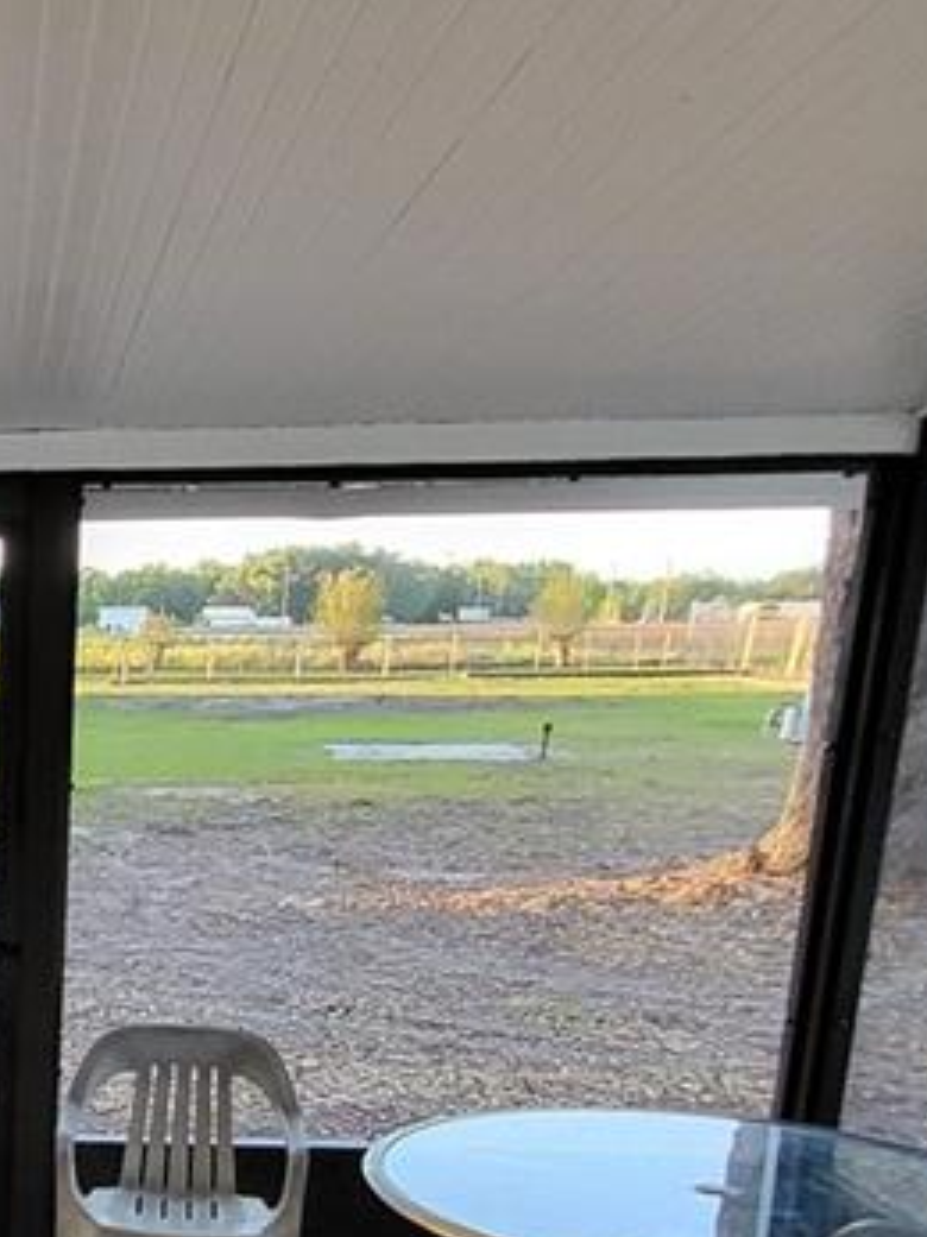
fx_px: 1608
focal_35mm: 45
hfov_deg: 27.2
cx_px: -267
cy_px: 1080
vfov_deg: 39.5
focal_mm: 1.74
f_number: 2.2
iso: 250
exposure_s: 1/60
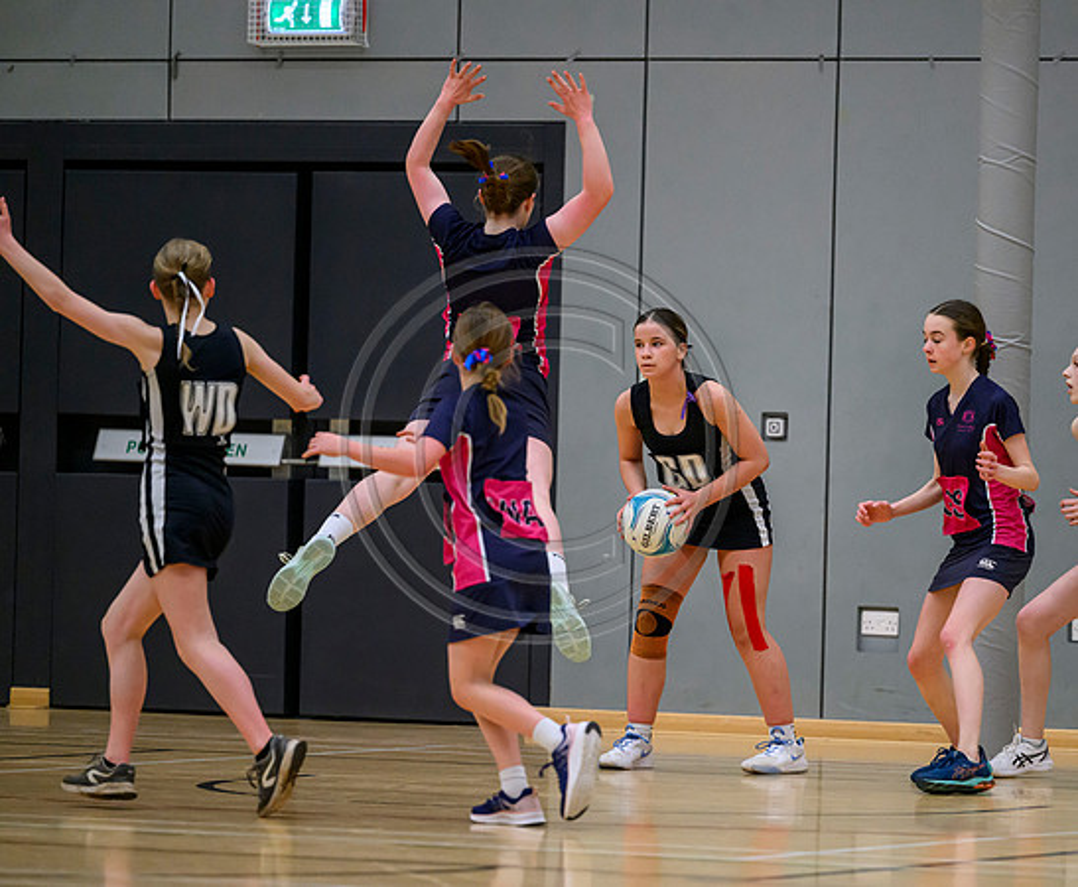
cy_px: 465
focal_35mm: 236
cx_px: 699
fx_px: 7604
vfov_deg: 6.7
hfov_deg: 8.1
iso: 6400
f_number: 2.8
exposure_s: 1/1250
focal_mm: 195
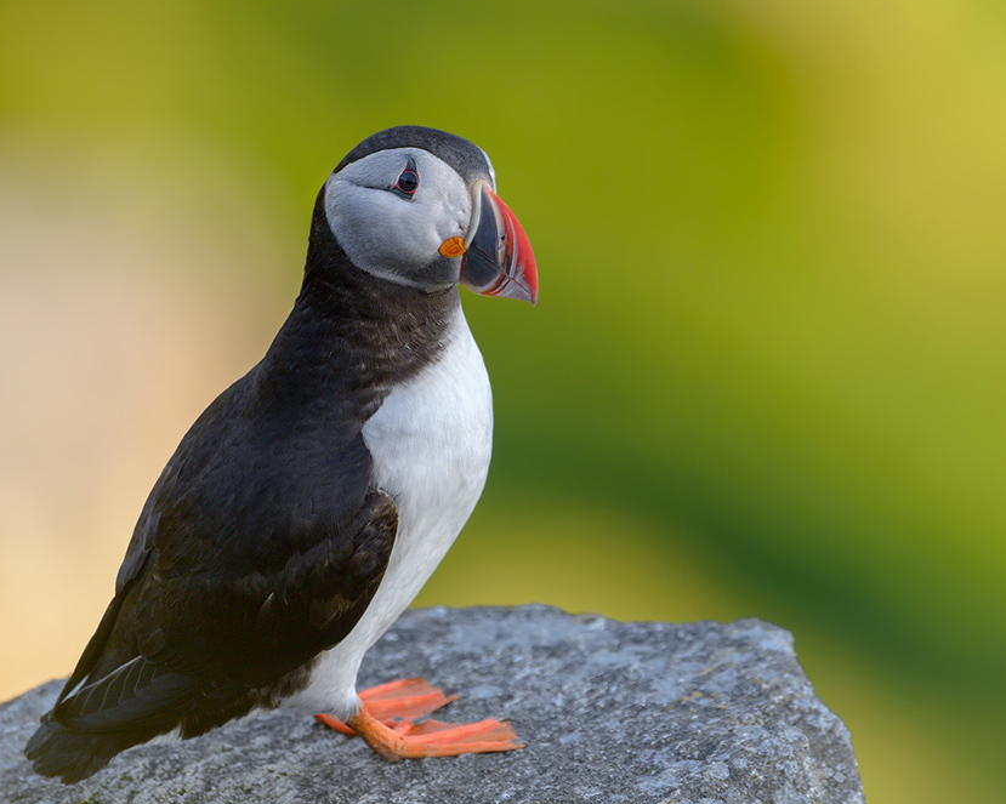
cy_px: 399
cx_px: 582
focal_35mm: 679
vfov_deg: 2.3
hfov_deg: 2.9
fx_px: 20214
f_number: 5.6
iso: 1000
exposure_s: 1/1000
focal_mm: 500
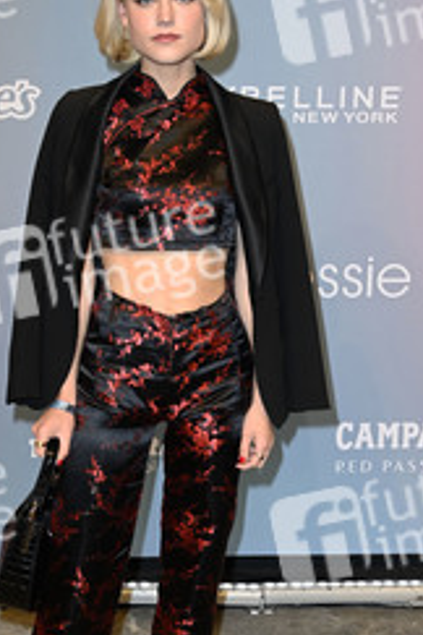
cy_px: 395
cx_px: 167
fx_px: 1216
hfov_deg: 19.7
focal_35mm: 69
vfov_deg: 29.1
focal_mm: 42
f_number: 5.6
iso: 400
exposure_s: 1/200
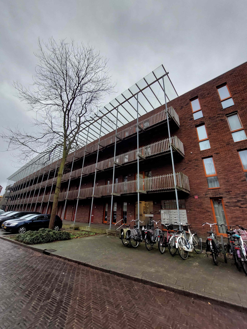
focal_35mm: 13
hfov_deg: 89.9
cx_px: 124
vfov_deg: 106.2
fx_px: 124
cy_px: 164
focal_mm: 1.74
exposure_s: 1/339
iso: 50
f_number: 2.2
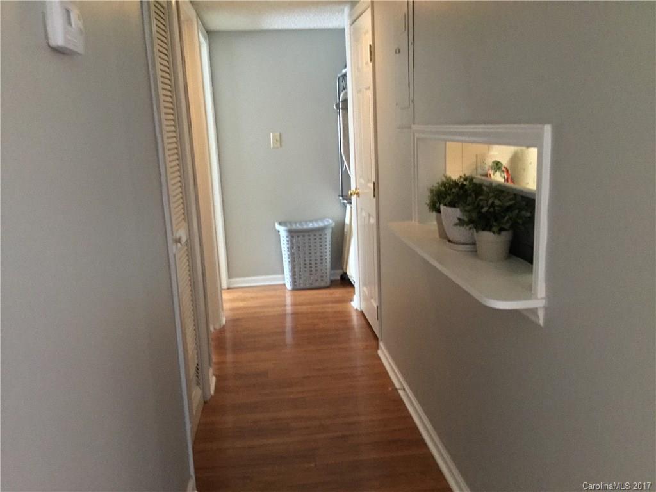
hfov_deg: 58.4
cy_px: 246
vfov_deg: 45.4
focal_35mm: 31
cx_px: 328
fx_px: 587
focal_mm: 3.3
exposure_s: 1/15
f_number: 2.4
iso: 250
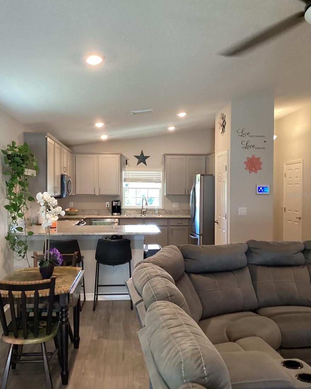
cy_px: 194
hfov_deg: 44.5
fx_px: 380
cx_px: 153
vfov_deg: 54.2
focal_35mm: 33
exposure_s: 1/60
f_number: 2.4
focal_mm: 3.3
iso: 320
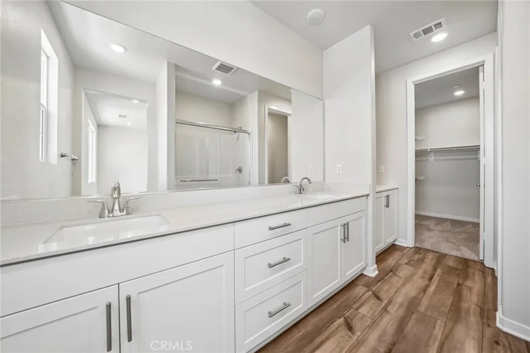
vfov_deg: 90.0
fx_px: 177
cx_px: 265
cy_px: 176
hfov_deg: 112.6
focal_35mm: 12
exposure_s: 1/30
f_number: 7.1
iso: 400
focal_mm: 12
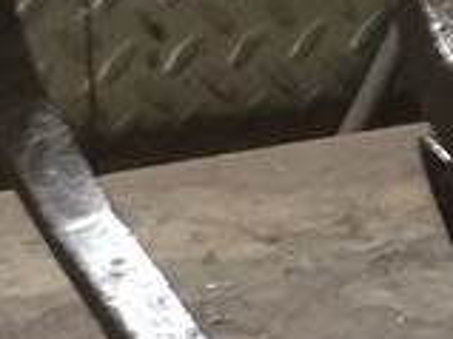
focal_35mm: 187
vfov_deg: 7.8
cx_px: 658
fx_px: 2445
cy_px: 422
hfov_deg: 10.3
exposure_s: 1/17
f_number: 2.2
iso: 250
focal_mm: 4.15
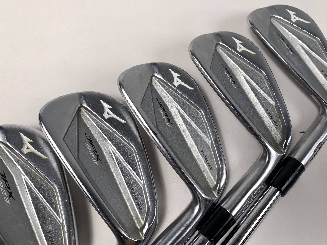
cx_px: 174
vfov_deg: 46.8
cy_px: 123
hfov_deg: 59.9
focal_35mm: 30
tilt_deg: -68.0
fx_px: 283
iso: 25
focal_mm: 4.25
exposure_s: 1/167
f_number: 1.8
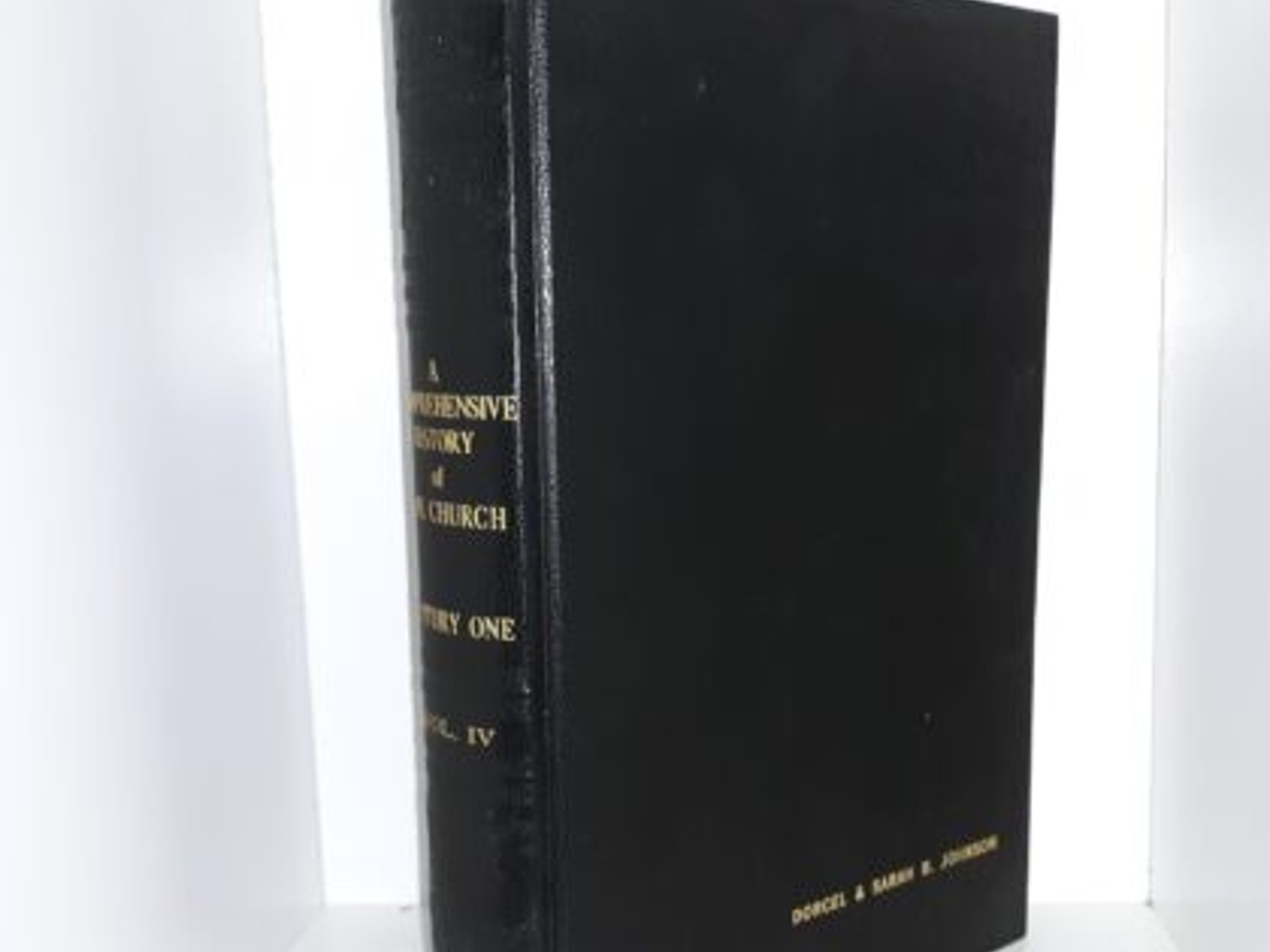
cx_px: 732
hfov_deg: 46.6
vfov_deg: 35.8
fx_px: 1468
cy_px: 571
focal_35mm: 40
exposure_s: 1/60
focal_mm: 3.7
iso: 50
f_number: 1.7
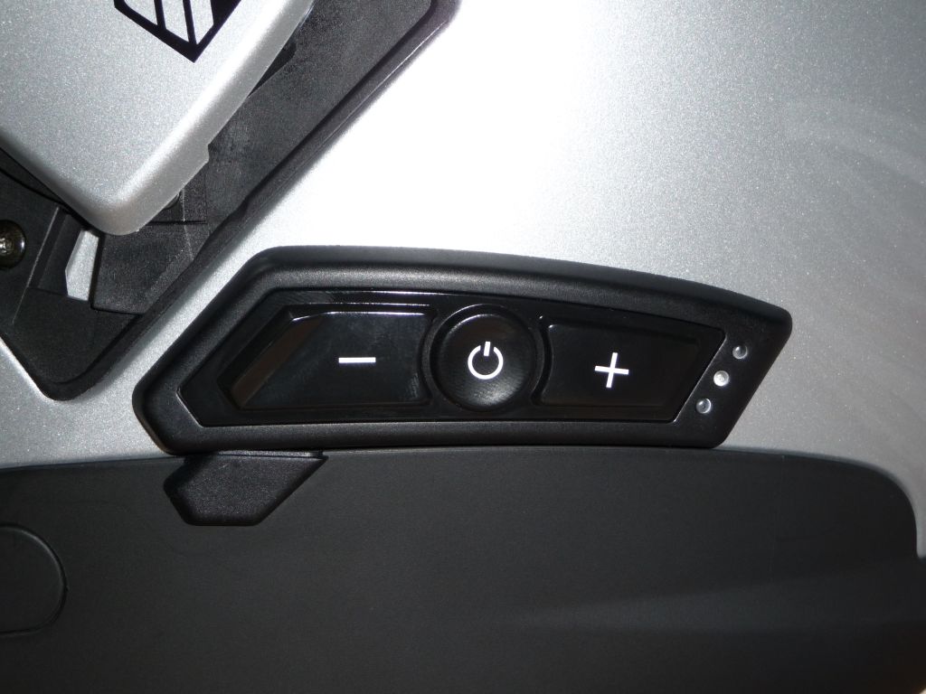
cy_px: 347
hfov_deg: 25.3
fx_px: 2060
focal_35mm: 77
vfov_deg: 19.1
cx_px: 463
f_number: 4.6
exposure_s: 1/40
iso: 100
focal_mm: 13.1
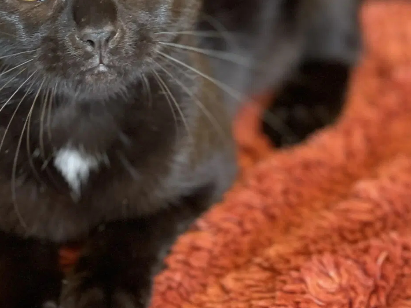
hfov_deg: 17.2
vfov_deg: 13.0
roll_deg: -1.6
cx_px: 143
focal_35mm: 114
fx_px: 1354
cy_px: 85
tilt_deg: -28.2
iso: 250
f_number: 2
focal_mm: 6
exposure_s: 1/40
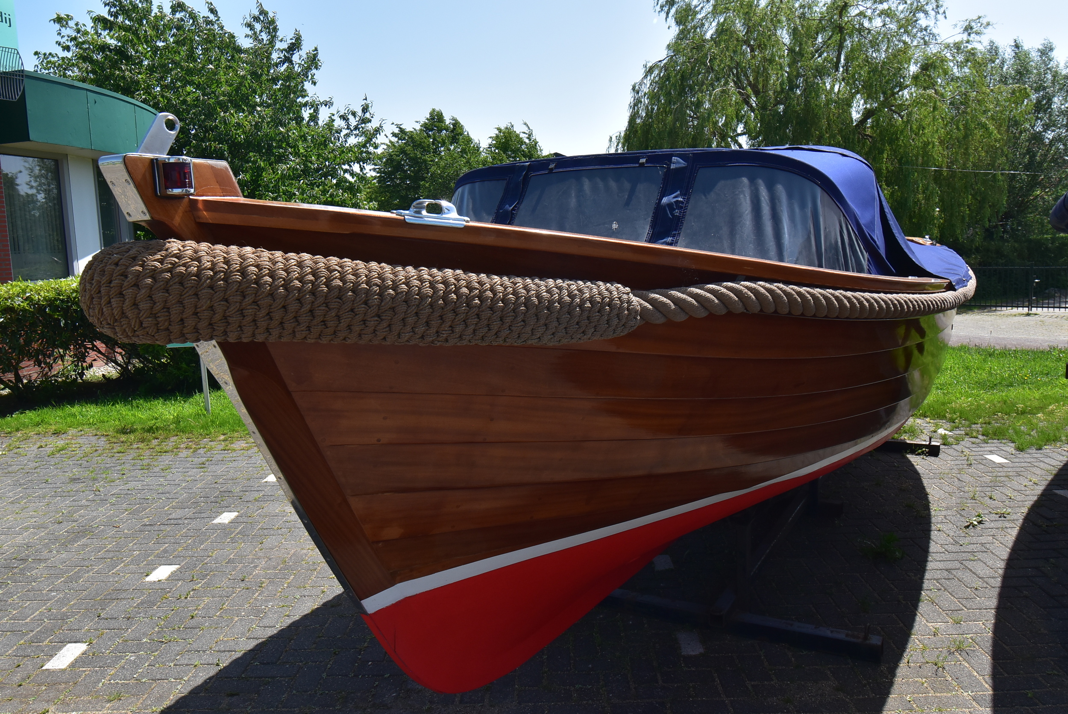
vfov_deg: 48.0
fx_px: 802
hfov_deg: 67.3
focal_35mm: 27
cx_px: 534
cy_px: 357
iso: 400
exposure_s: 1/320
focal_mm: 18
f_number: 11
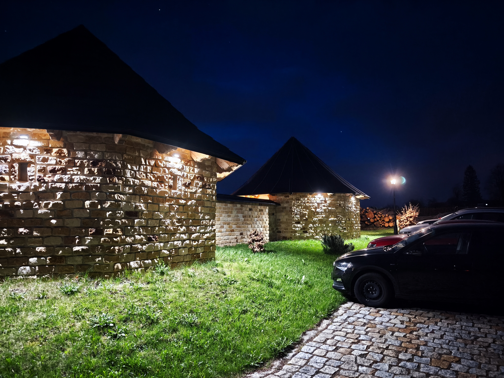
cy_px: 189
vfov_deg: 58.9
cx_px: 252
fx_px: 335
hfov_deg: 73.9
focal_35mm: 23
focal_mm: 6.57
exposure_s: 1/4.76
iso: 10000
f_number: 1.6
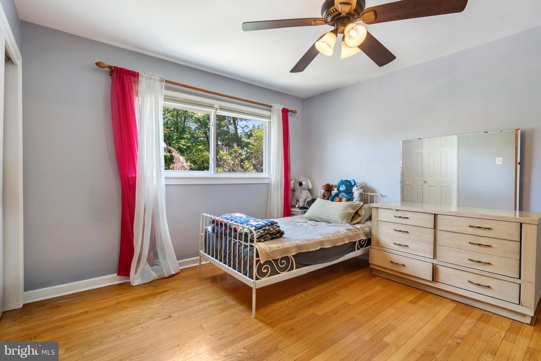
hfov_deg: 96.8
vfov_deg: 73.7
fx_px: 240
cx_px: 270
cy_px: 180
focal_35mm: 16
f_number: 8
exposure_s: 1/1.25
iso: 640
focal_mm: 16
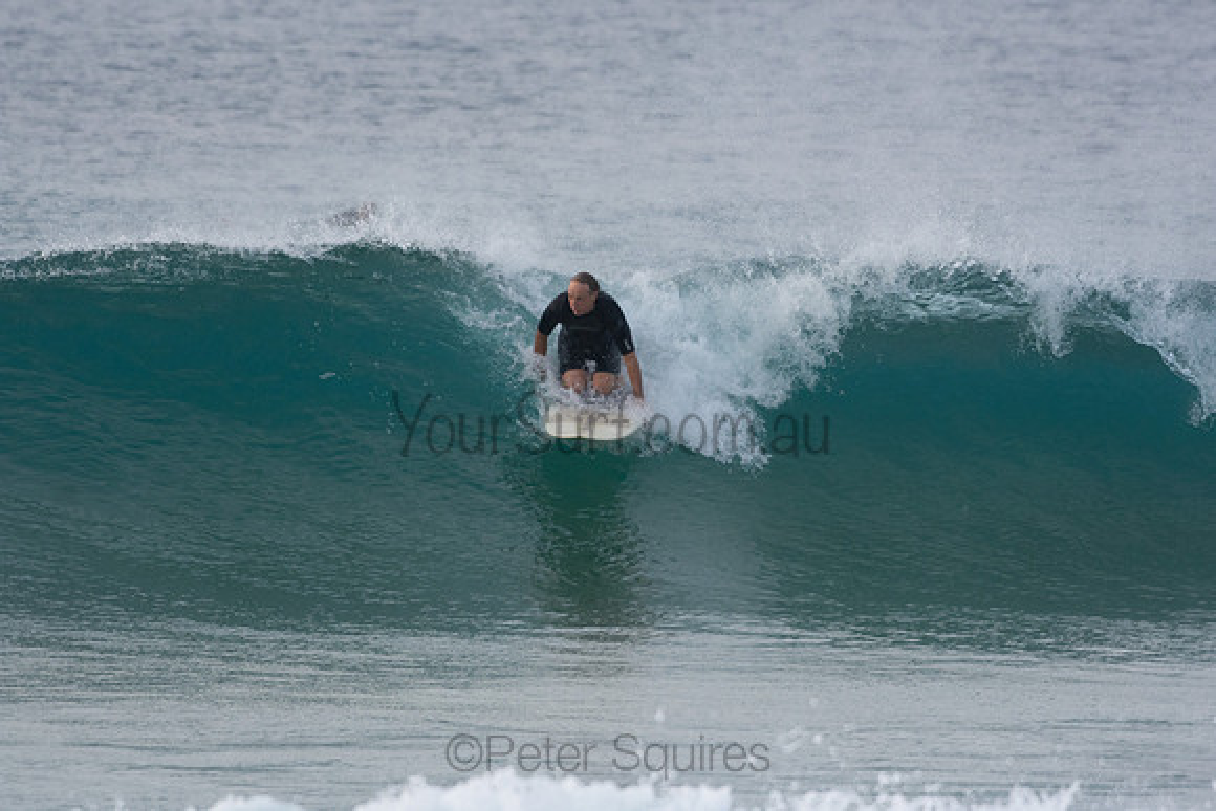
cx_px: 608
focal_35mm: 480
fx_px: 16216
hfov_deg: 4.3
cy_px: 406
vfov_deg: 2.9
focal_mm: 320
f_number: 5.6
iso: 720
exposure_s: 1/2000
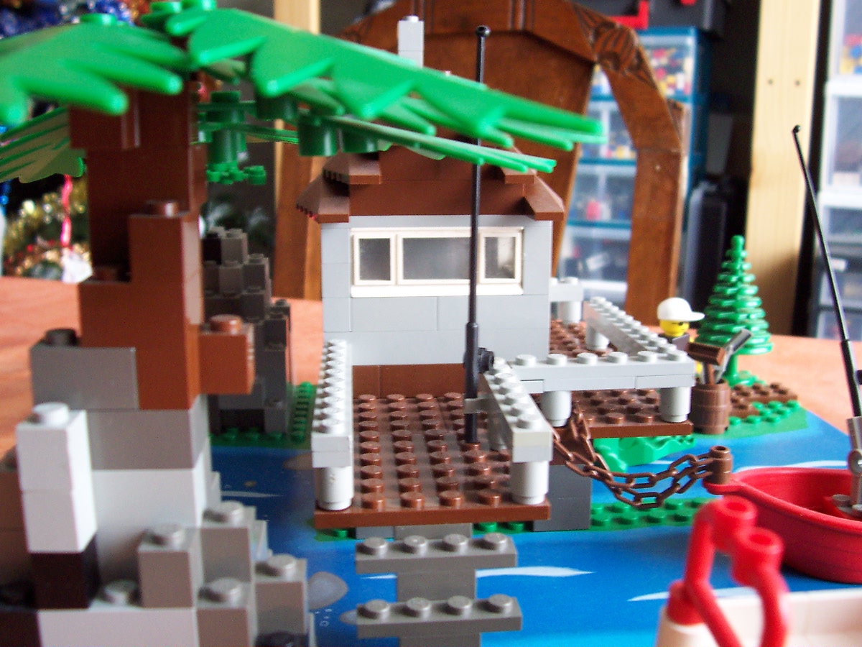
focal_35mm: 37
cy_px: 324
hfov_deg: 50.1
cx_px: 431
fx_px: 921
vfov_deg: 38.7
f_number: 2.8
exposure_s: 1/8
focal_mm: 5.6
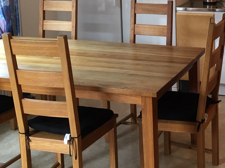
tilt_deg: -8.5
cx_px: 182
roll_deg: +1.2
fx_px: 416
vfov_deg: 22.2
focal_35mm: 64
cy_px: 7
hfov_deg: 29.5
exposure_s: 1/33
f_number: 2.2
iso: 100
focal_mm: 4.15
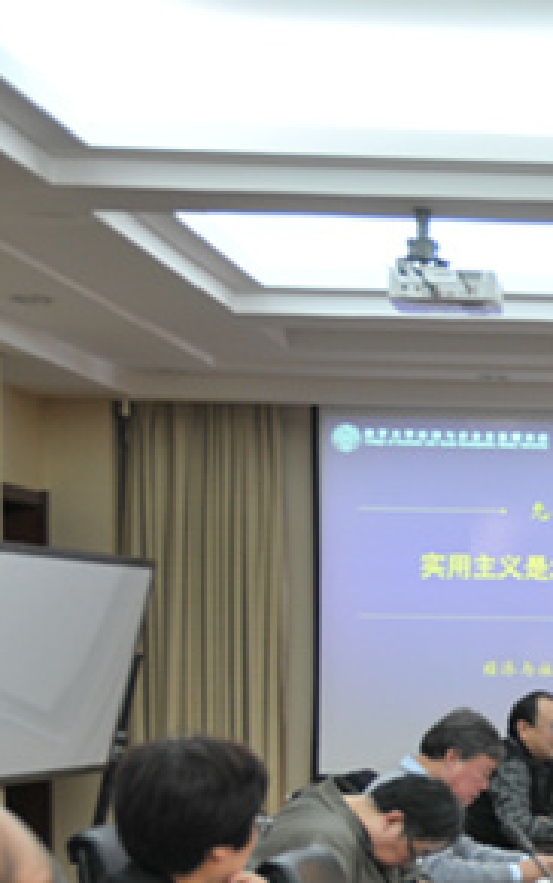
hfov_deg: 13.0
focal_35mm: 90
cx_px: 1036
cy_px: 709
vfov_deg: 22.7
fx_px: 2169
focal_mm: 22
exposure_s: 1/15
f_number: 3.8
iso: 220
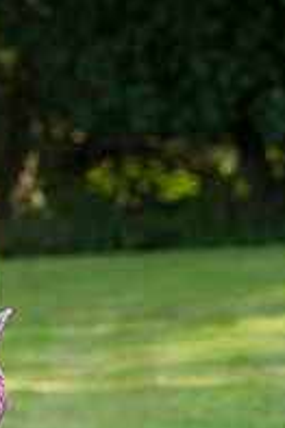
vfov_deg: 5.6
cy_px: 180
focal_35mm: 368
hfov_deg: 3.7
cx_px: -151
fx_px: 4377
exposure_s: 1/800
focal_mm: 98
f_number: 4.5
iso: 400
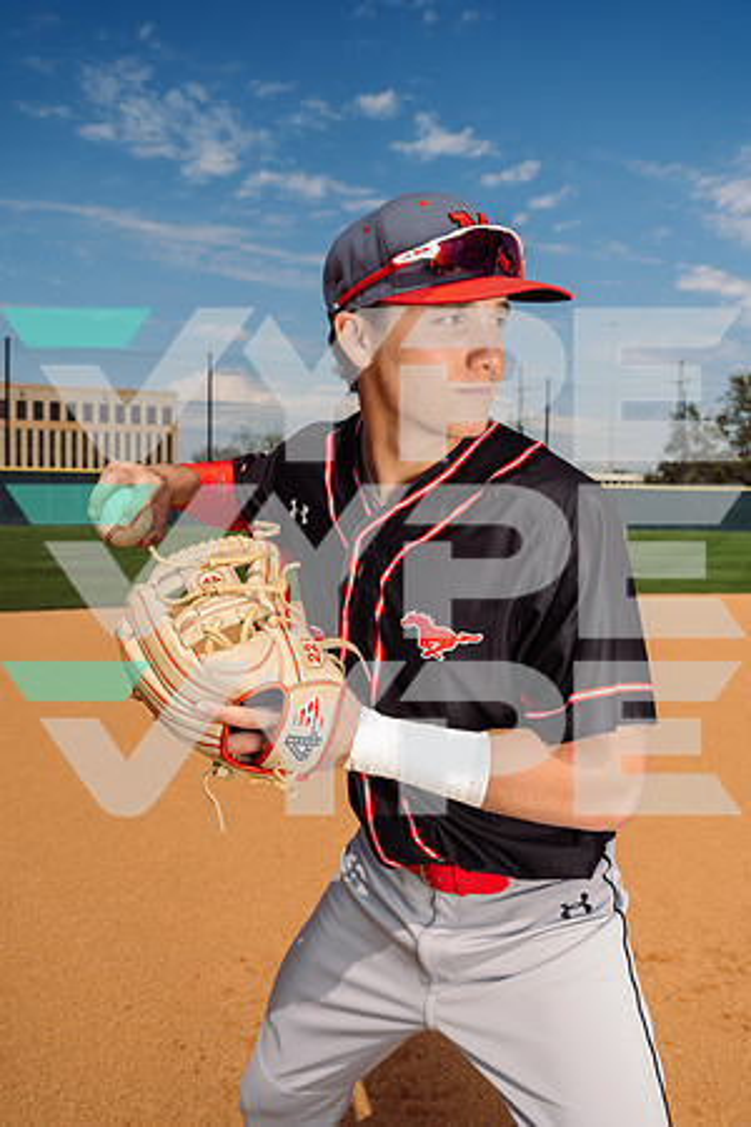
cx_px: 376
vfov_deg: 63.7
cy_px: 564
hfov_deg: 45.0
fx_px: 907
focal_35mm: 29
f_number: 8
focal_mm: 29
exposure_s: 1/250
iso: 64
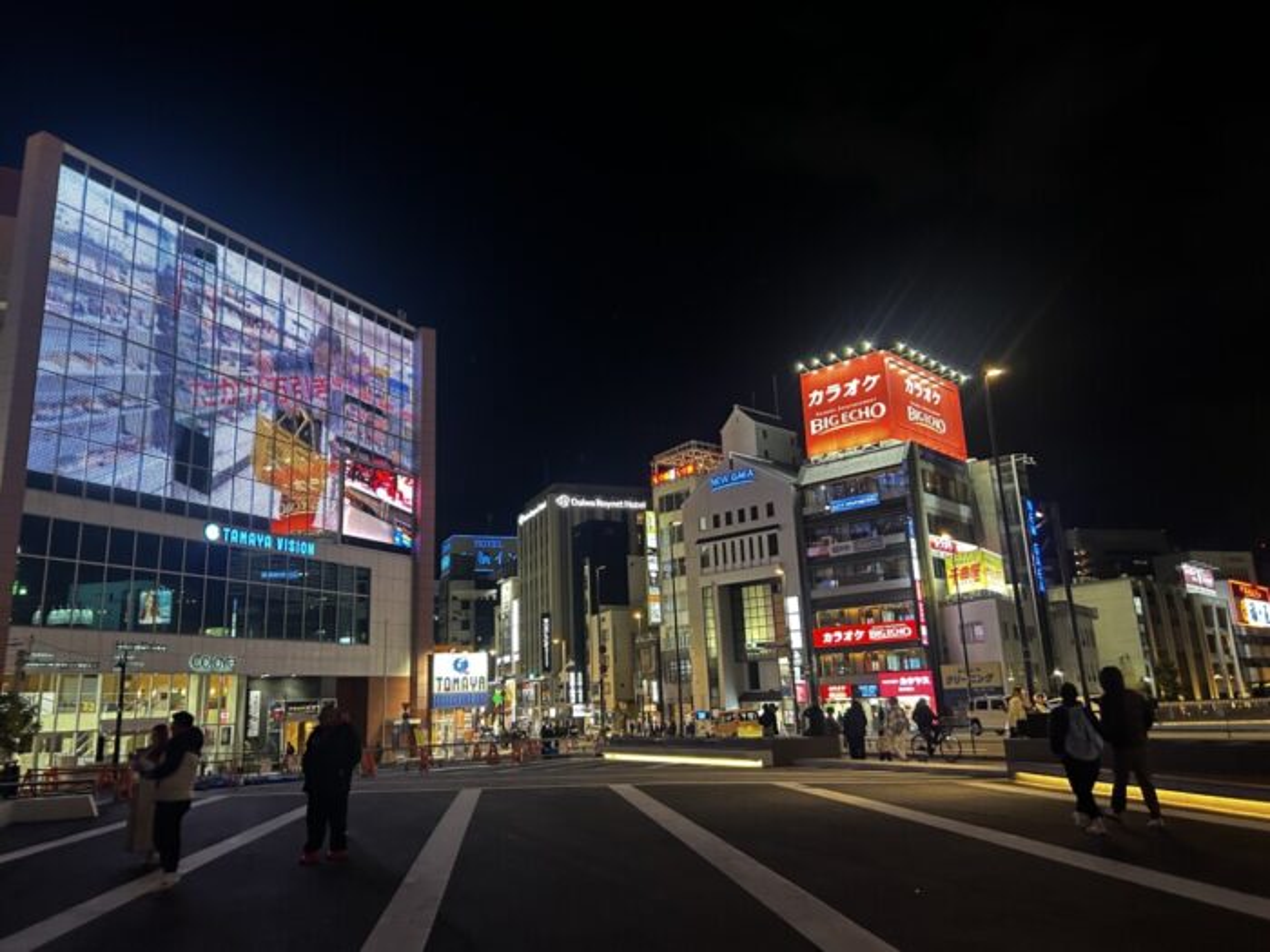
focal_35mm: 26
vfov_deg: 53.1
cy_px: 476
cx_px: 635
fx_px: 954
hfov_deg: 67.3
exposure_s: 1/60
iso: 500
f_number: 1.5
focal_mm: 5.7
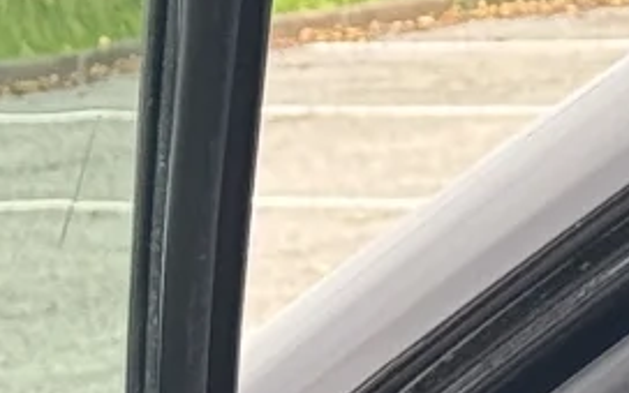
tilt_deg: -13.8
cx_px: 1249
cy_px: 1269
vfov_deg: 3.6
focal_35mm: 359
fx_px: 6154
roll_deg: +2.9
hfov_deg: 5.7
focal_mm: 6.76
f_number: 1.78
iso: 64
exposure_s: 1/279
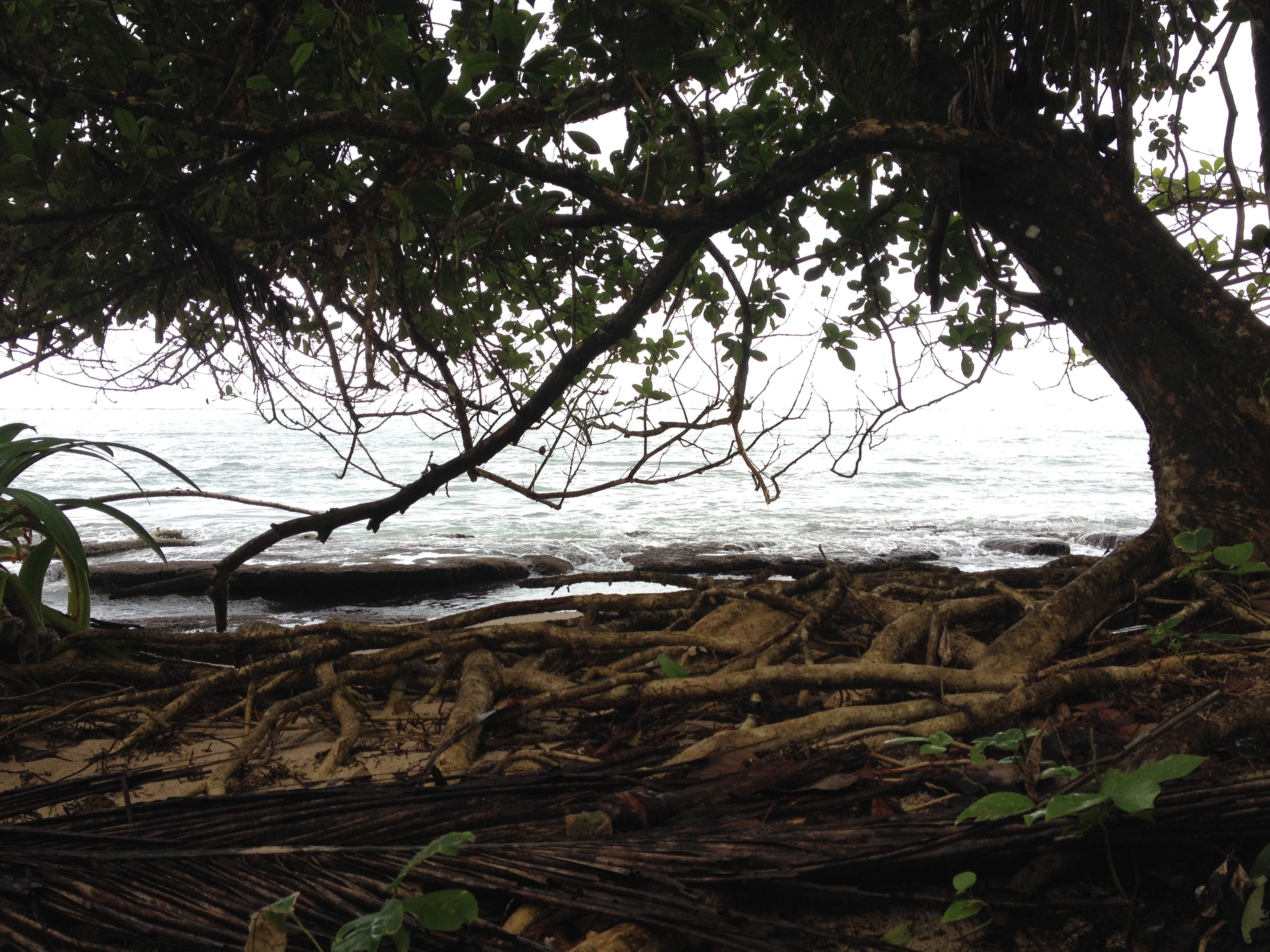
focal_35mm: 36
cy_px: 478
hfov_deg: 51.4
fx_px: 1321
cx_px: 640
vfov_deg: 39.7
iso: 50
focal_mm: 4.28
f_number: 2.4
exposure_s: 1/161
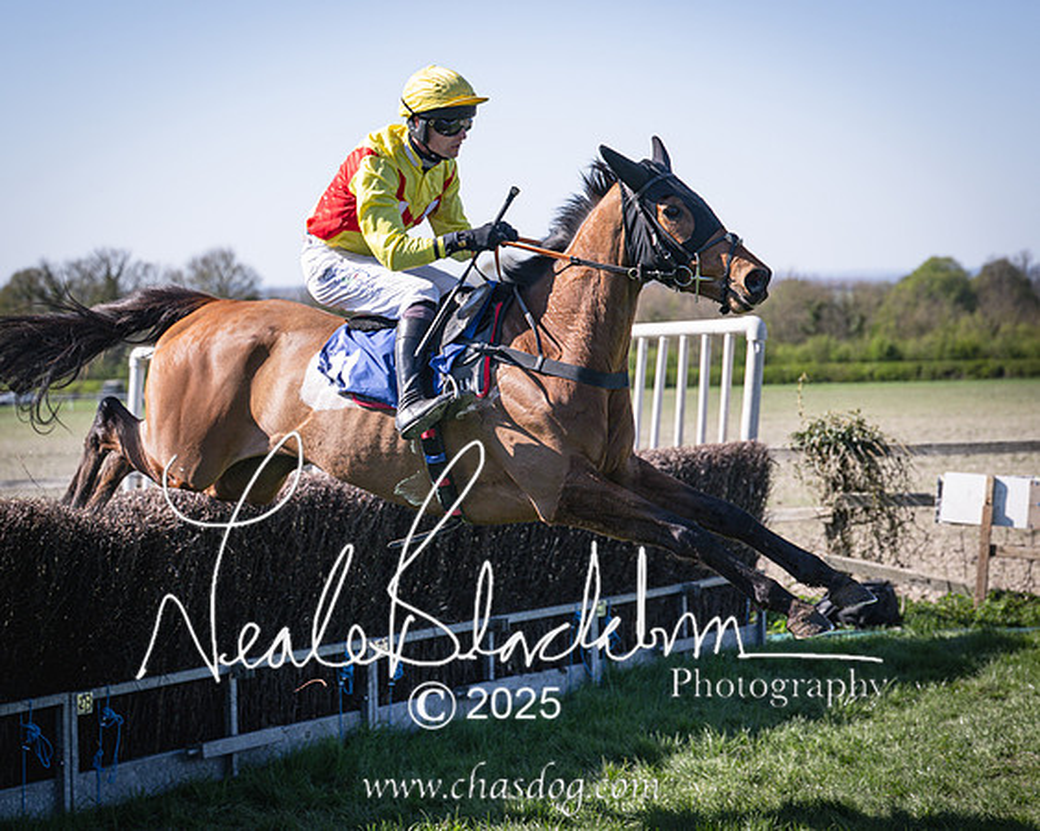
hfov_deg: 19.8
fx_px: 2985
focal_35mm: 97
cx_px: 518
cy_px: 379
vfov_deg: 15.9
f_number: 4
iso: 200
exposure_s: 1/1600
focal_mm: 70
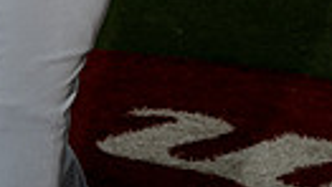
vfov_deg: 8.3
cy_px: -354
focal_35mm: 126
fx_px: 1110
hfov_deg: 16.5
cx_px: -41
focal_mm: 35
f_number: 7.1
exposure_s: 1/250
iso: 320
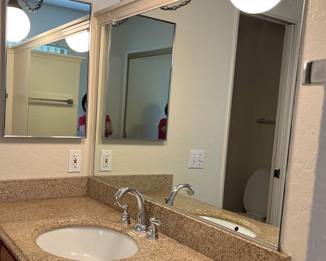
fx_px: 386
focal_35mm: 40
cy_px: 155
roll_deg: -4.3
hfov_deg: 45.7
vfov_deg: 37.2
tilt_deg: -5.7
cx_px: 139
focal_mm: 5.1
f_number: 1.6
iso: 125
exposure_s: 1/60
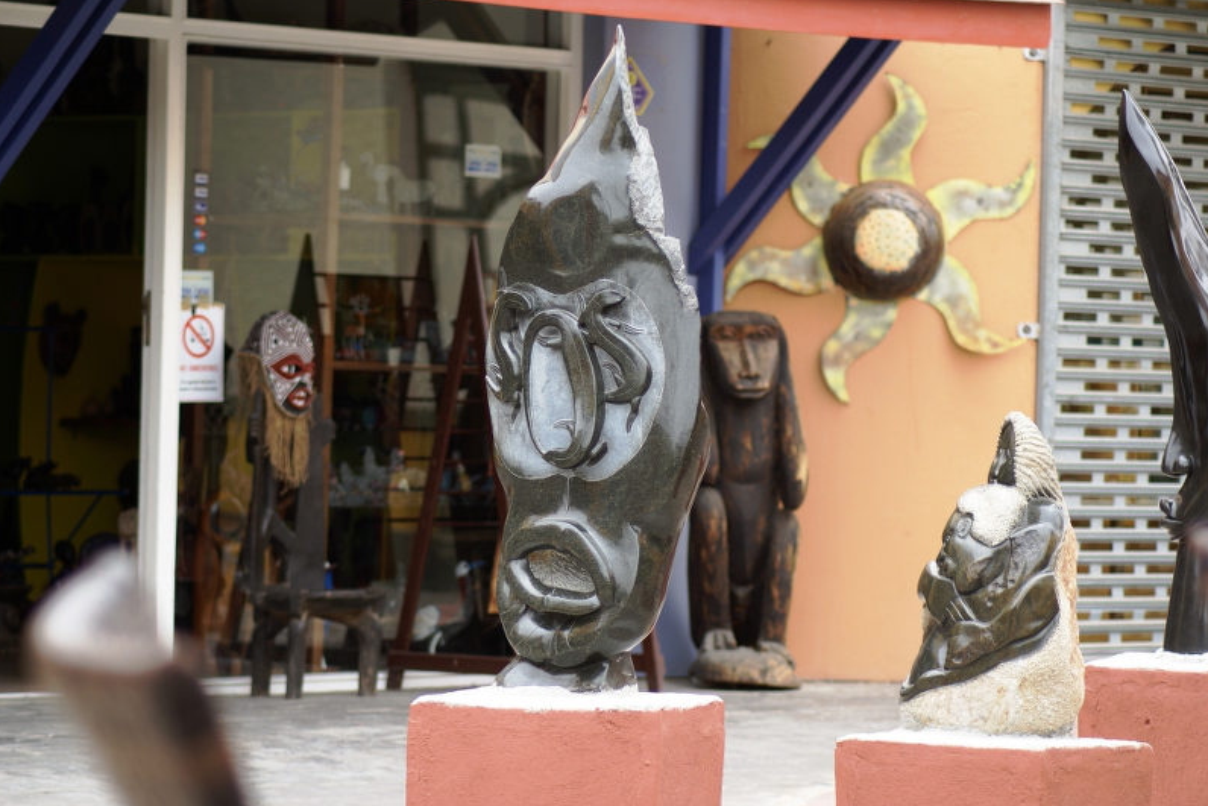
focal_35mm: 159
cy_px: 401
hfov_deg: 13.0
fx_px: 5319
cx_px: 602
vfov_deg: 8.7
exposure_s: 1/250
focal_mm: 105
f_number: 4.5
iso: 100
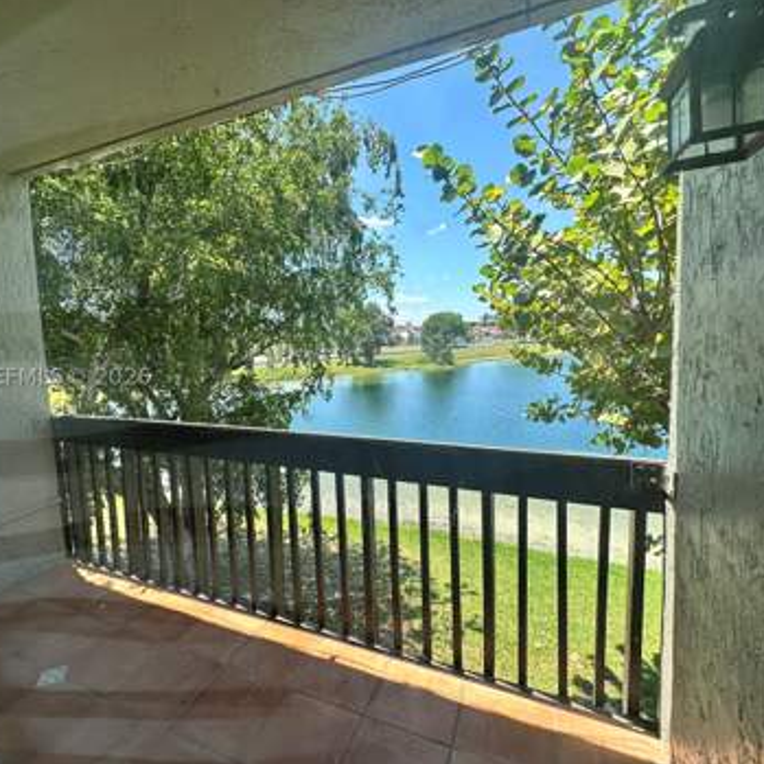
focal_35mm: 17
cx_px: 352
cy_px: 377
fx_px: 424
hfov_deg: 83.8
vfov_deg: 84.0
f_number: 2.2
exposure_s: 1/759
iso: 50
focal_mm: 2.22
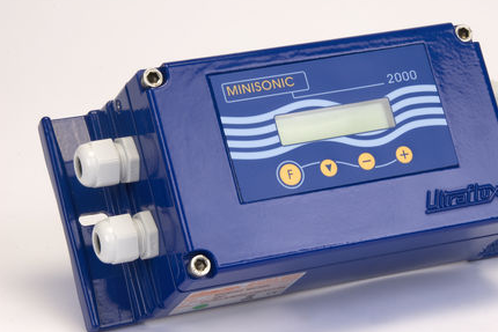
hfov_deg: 13.1
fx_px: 2172
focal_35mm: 157
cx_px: 287
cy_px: 185
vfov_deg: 8.7
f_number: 22
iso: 125
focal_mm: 90
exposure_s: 1/125
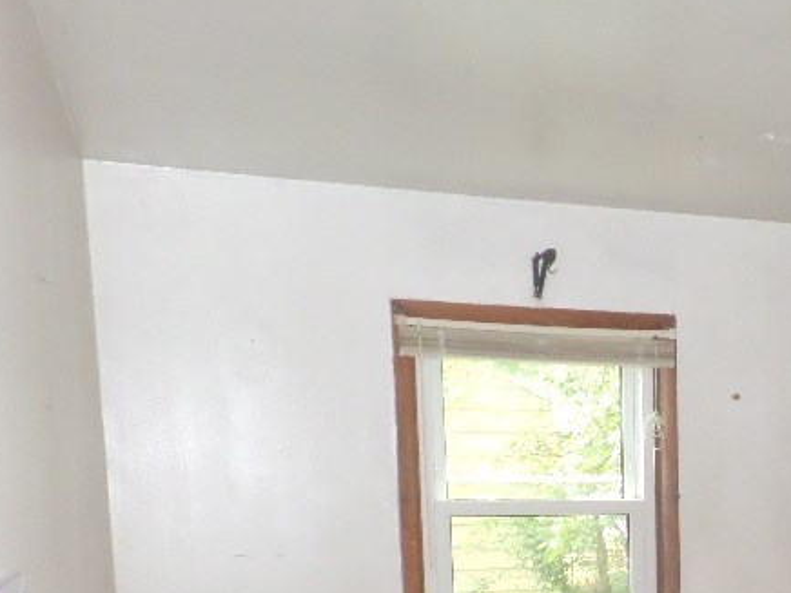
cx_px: 800
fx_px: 1234
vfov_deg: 25.2
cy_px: 644
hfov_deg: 32.5
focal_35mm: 54
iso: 400
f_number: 2.8
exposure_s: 1/8
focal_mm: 4.1
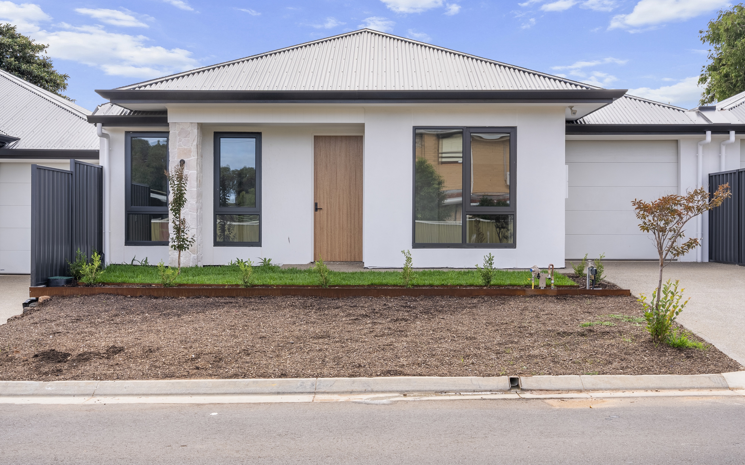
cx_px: 373
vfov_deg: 29.2
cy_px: 222
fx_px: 893
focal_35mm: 44
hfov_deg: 45.3
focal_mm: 43
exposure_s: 1/30
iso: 125
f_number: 13
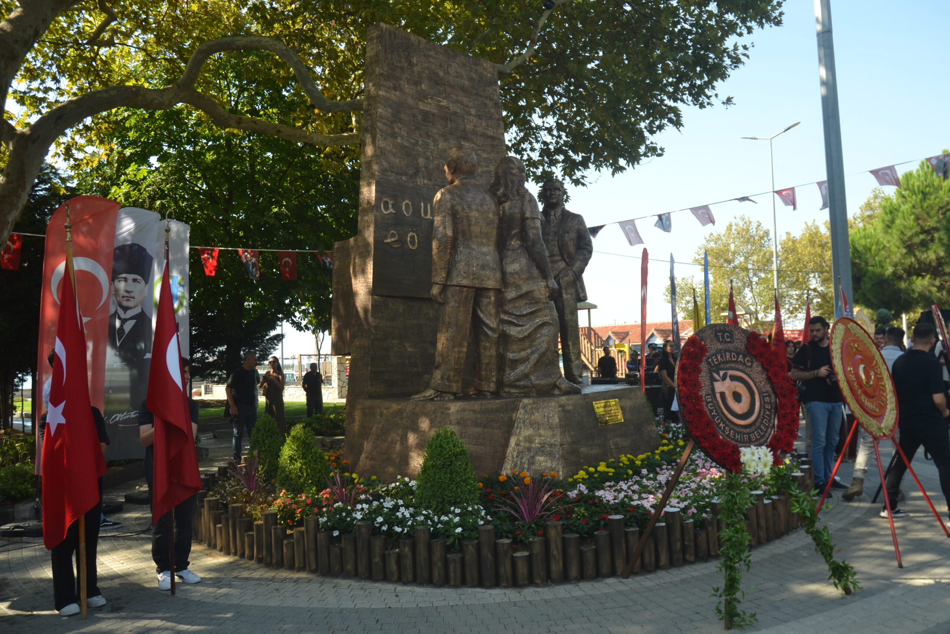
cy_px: 317
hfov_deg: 67.4
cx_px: 475
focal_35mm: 27
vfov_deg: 47.9
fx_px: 712
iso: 100
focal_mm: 18
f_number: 5.6
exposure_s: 1/125
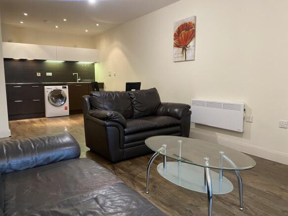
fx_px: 216
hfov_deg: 67.3
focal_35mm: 26
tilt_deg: -7.0
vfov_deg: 53.0
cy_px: 108
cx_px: 144
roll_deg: +0.1
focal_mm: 4.25
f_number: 1.8
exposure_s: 1/50
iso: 250
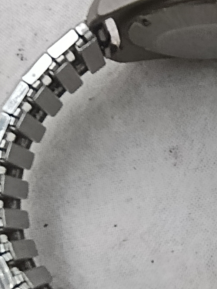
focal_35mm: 59
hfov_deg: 24.1
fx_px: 493
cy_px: 169
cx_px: 198
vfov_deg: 32.6
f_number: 2.2
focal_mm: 1.65
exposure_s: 1/100
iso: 67
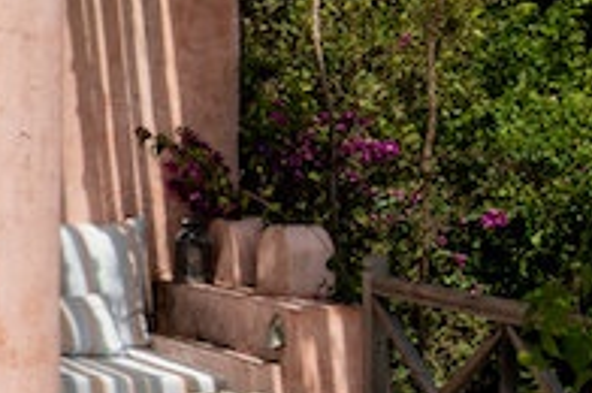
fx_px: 2266
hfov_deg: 12.2
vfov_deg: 9.9
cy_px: 57
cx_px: -773
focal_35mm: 138
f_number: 11
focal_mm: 18
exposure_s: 1/640
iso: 200
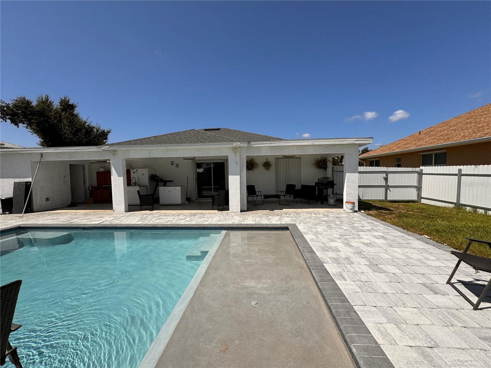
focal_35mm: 14
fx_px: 199
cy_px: 184
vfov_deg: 85.7
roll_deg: +0.4
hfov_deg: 102.1
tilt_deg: -4.5
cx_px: 246
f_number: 2.2
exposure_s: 1/2985
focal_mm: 2.22
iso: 50
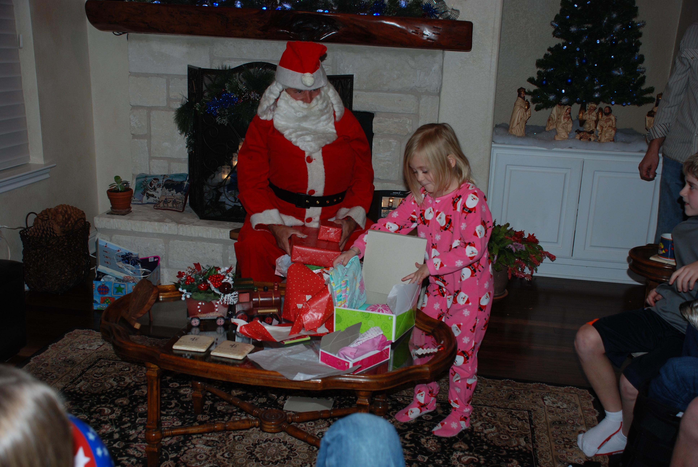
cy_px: 234
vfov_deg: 34.3
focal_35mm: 39
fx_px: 757
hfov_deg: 49.5
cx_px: 349
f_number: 4
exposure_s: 1/60
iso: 200
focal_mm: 26
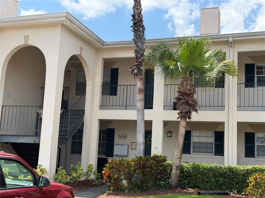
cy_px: 99
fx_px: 367
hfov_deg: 39.7
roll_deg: -2.6
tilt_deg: +9.2
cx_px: 132
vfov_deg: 30.3
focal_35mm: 48
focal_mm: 6.76
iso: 100
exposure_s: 1/3226
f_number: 1.78
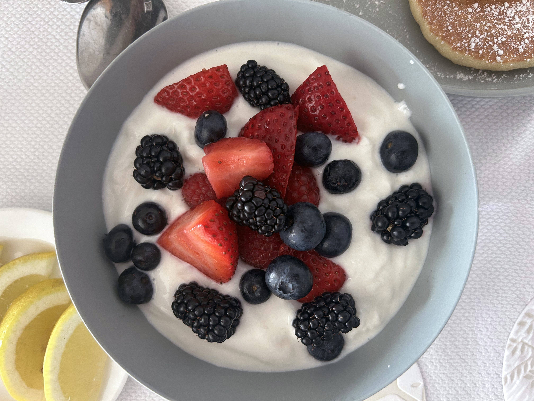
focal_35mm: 26
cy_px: 200
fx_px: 401
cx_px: 267
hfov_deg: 67.3
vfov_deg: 53.1
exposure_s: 1/60
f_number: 1.5
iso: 200
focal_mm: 5.7
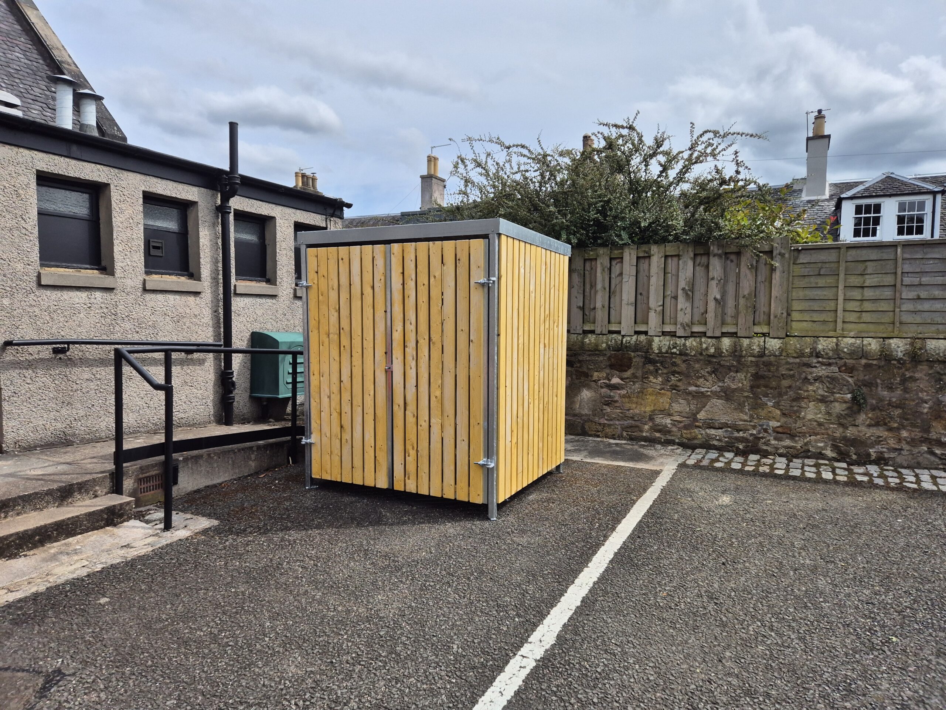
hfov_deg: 73.9
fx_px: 629
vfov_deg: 58.9
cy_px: 355
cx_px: 473
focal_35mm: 23
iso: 25
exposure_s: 1/2020
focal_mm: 5.4
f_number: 1.8
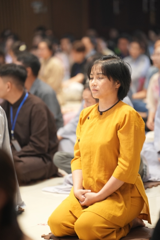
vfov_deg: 13.7
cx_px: 80
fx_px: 1000
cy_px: 120
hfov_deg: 9.1
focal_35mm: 150
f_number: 2.8
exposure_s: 1/100
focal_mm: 150
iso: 2000
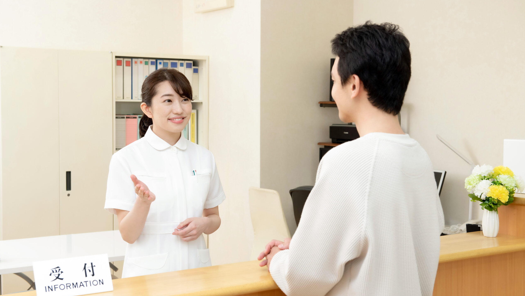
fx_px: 821
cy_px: 161
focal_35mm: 59
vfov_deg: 20.4
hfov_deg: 35.4
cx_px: 263
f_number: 7.1
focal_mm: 56
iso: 500
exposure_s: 1/125
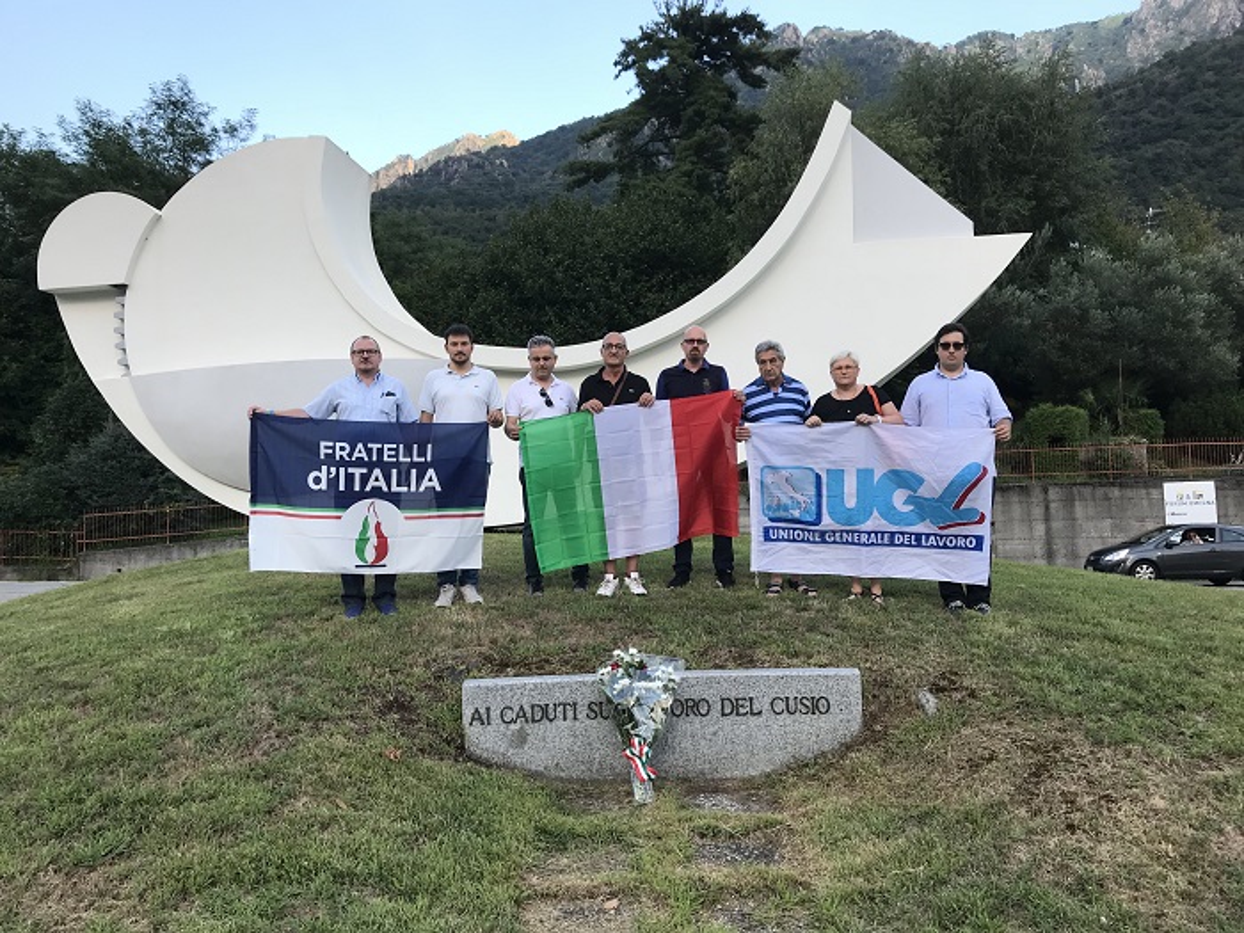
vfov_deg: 49.7
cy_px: 466
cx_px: 622
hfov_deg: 63.4
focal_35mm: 28
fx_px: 1006
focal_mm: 3.99
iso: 20
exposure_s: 1/391
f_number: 1.8
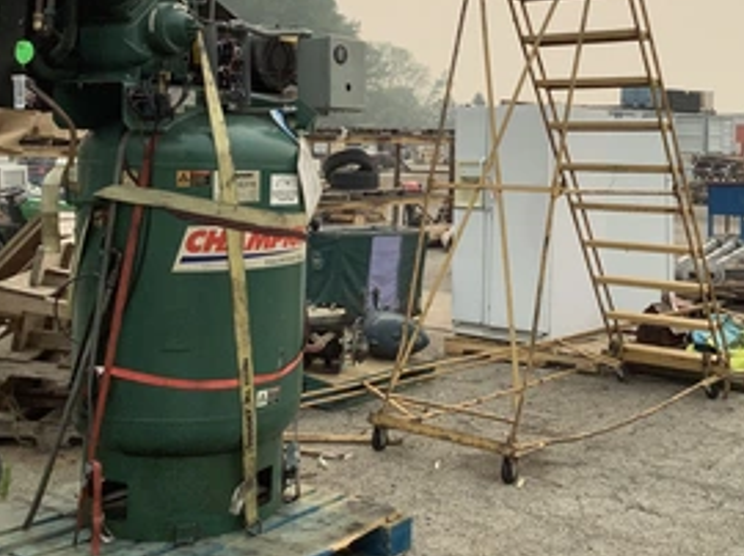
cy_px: 154
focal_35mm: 46
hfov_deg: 40.8
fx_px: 988
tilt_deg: -2.1
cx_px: 496
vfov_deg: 31.0
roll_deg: -1.8
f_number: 2.4
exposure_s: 1/959
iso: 25
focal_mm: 3.3
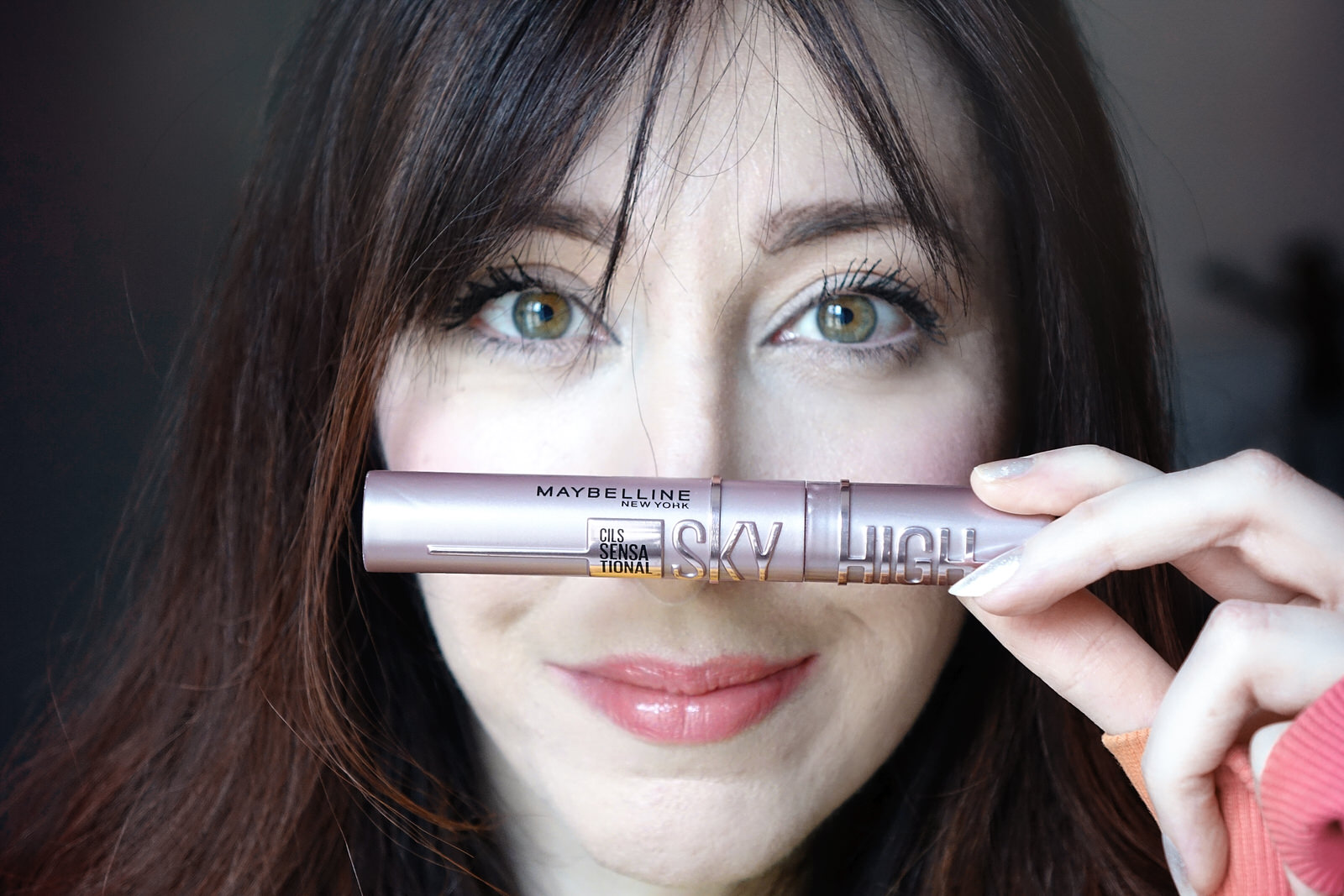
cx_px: 672
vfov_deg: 13.7
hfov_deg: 20.4
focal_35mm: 100
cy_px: 448
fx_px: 3733
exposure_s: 1/125
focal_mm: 36.77
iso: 800
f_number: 2.8
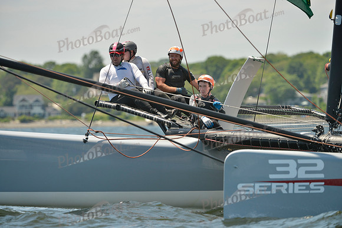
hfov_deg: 7.1
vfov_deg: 4.7
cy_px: 114
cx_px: 171
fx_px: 2756
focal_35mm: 290
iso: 280
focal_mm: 290
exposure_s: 1/1250
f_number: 5.6
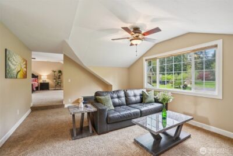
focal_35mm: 16
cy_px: 78
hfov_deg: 96.7
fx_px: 104
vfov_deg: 73.8
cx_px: 116
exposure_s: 1/10
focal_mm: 16
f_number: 8
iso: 400
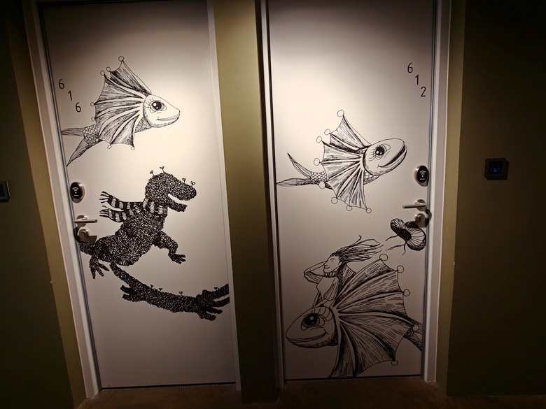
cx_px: 273
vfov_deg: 85.7
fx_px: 221
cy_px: 204
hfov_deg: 102.1
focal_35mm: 14
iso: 640
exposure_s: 1/50
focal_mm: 2.63
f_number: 2
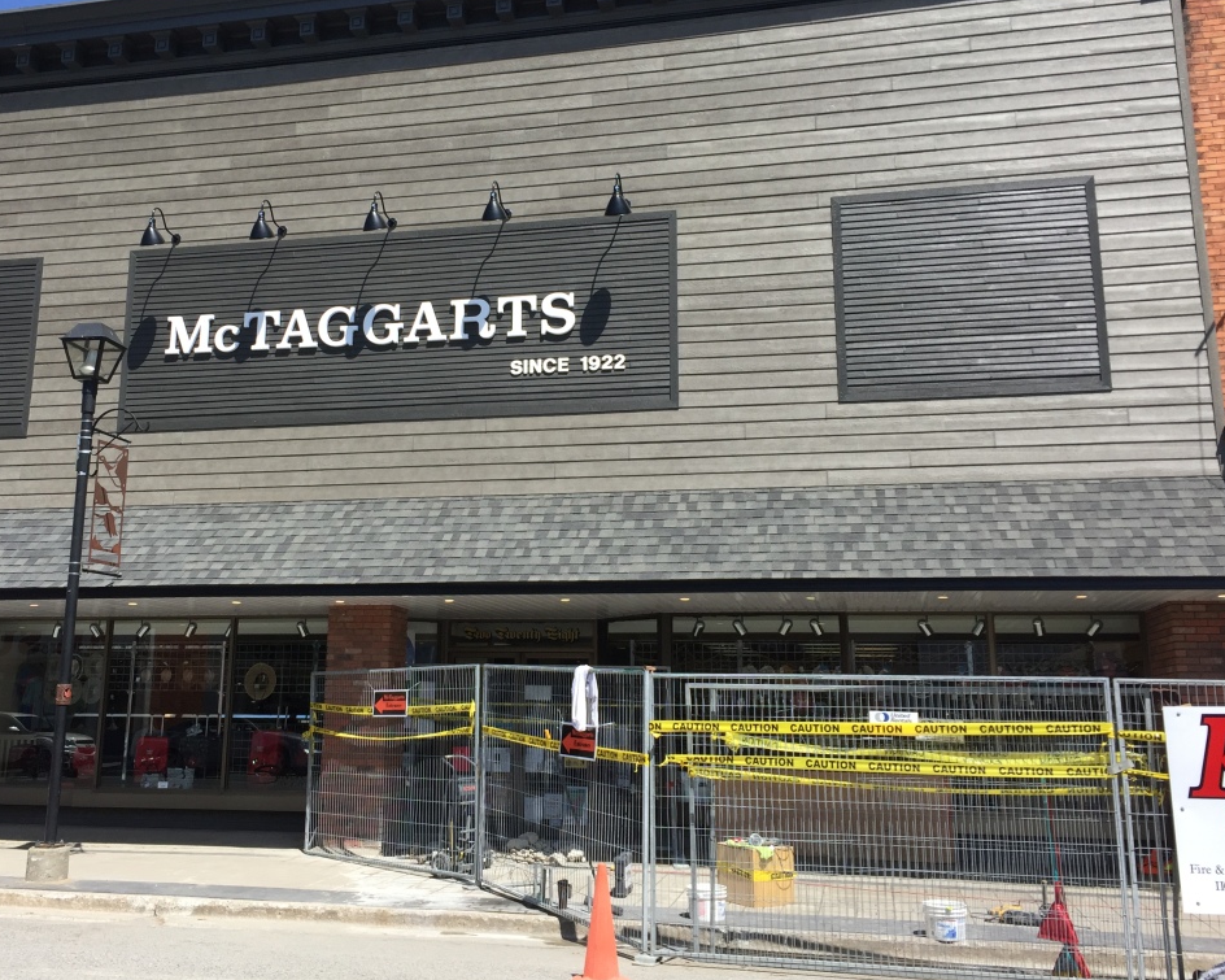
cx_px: 518
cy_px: 406
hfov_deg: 50.1
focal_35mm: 36
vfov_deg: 41.0
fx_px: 1305
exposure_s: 1/1464
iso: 32
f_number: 2.2
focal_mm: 4.15
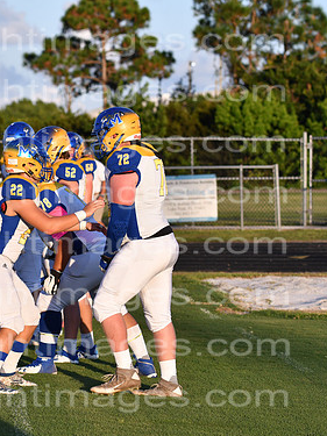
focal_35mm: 190
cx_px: 26
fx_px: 2391
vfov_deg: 10.4
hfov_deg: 7.8
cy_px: 220
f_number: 4
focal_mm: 85
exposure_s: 1/4000
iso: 400
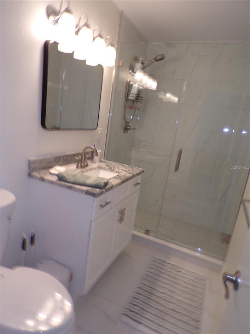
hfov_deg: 56.8
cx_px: 125
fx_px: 231
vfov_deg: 71.6
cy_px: 167
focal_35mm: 24
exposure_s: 1/34
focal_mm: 4.3
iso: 162
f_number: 3
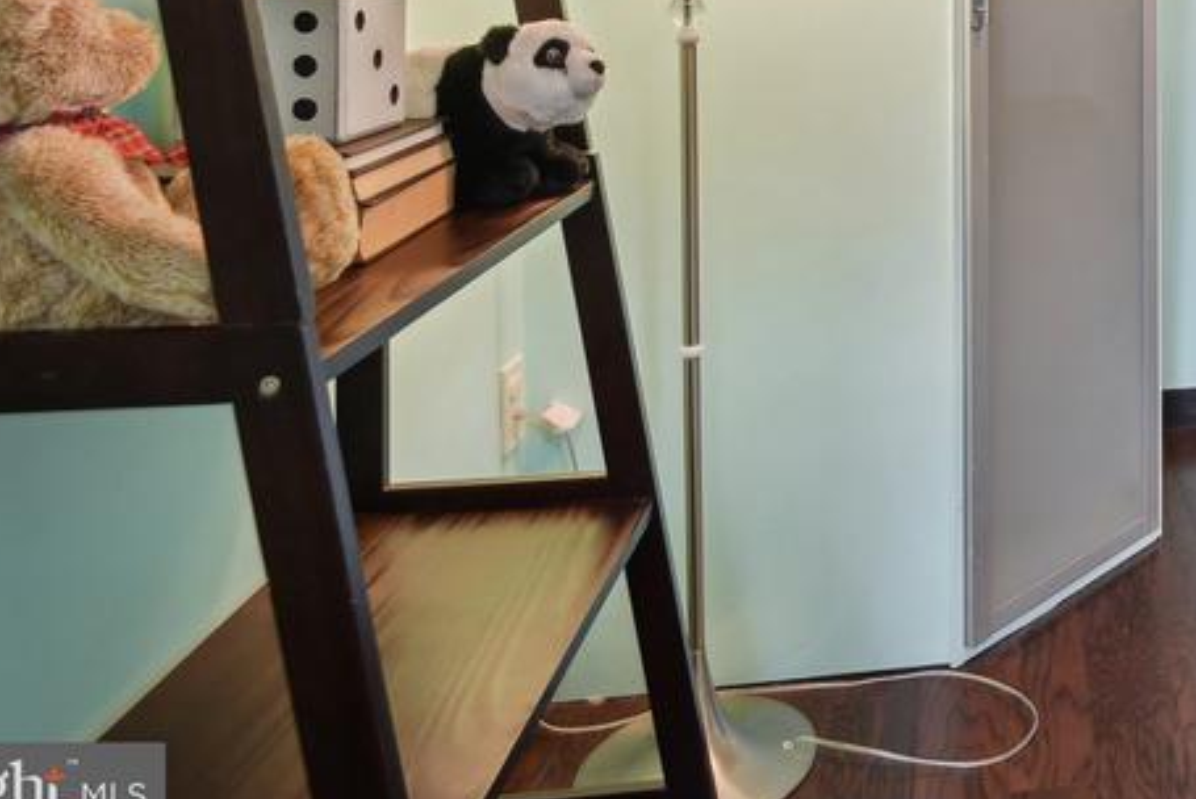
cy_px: -60
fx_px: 1197
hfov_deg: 44.4
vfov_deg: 32.8
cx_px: 1220
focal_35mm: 36
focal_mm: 16
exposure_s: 1/8
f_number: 8
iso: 400
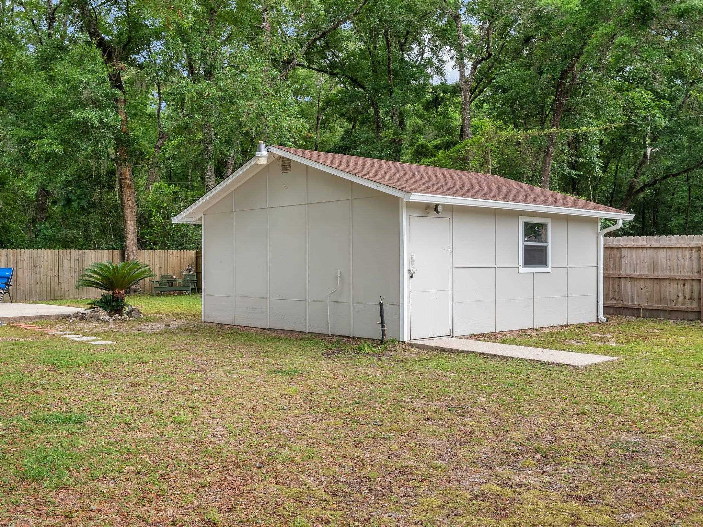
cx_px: 352
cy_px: 264
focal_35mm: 36
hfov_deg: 51.4
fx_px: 731
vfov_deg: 39.7
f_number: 5.6
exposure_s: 1/50
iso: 200
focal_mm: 18
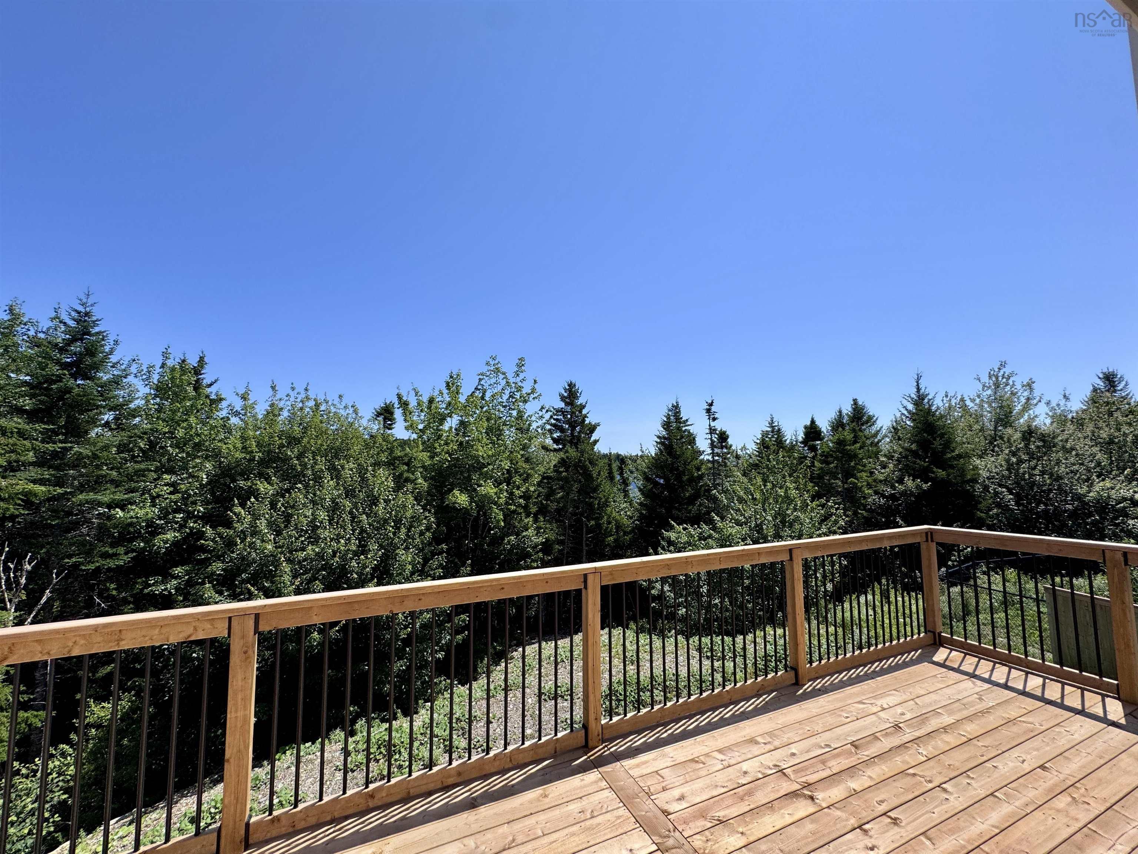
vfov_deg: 85.7
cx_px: 569
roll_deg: +0.2
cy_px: 427
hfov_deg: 102.1
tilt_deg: +4.8
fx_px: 460
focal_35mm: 14
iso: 50
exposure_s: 1/2208
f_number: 2.2
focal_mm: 2.22
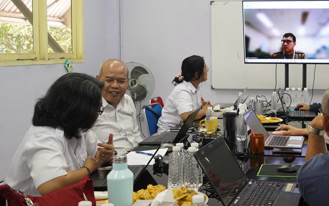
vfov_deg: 25.2
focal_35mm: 51
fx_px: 457
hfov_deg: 37.9
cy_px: 72
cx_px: 272
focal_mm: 29
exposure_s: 1/320
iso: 3200
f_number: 4
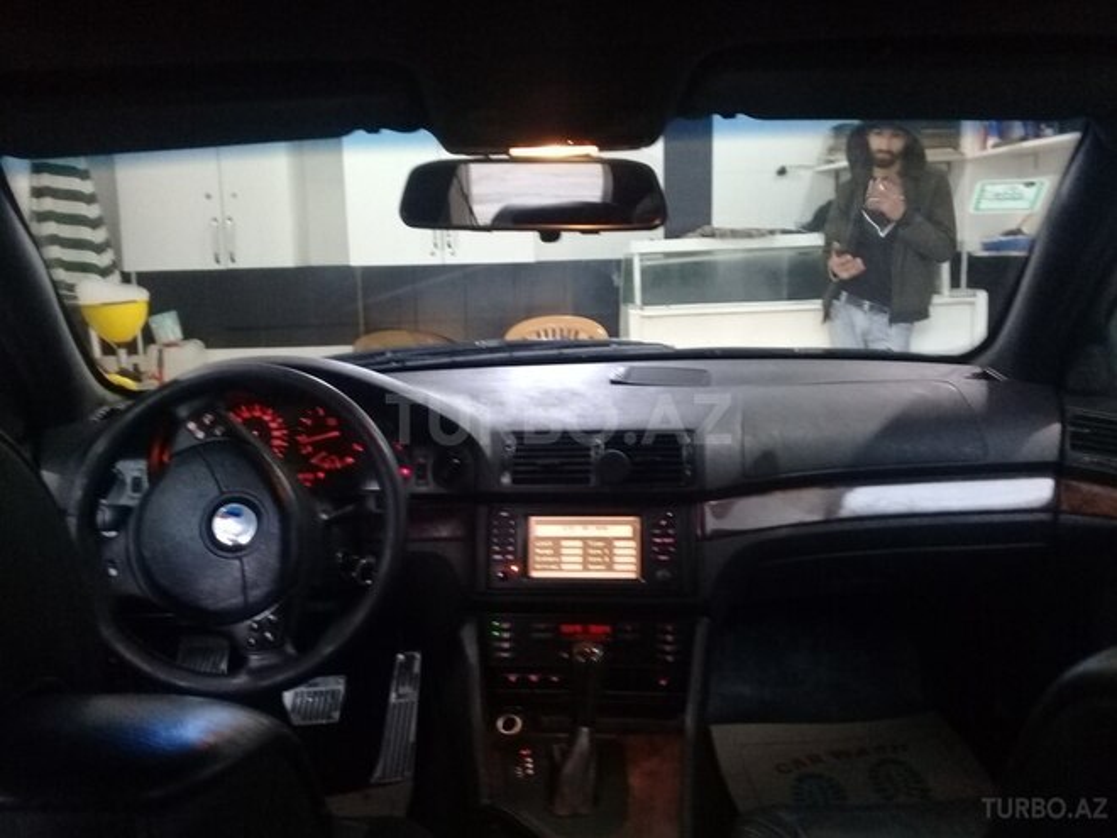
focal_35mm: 31
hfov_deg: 58.4
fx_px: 1000
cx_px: 558
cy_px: 419
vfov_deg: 45.4
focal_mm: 3.3
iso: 250
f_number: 2.2
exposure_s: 1/17
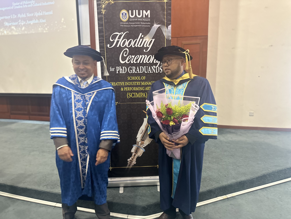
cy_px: 110
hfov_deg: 71.6
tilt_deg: -8.9
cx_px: 146
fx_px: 202
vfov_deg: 56.8
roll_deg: +1.1
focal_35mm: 24
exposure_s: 1/60
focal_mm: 6.86
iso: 500
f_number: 1.78
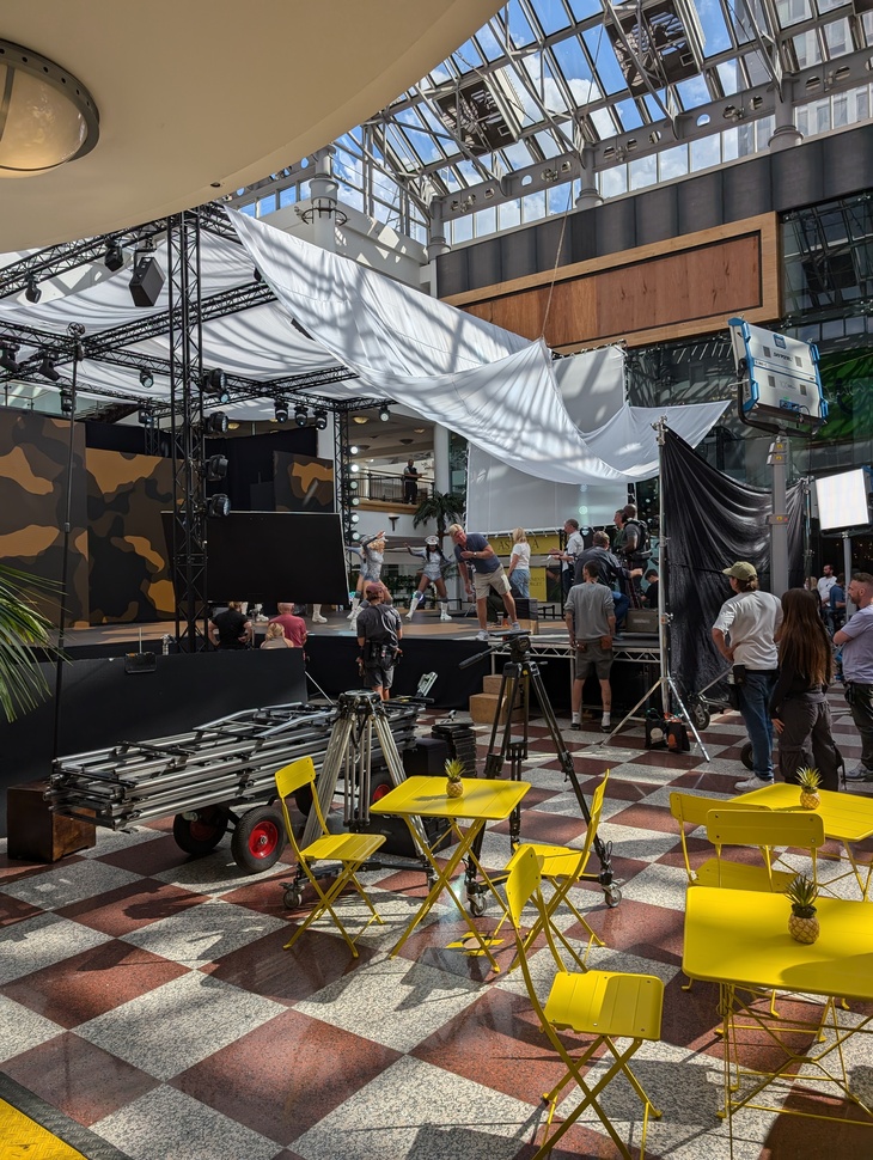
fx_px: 805
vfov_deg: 71.5
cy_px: 580
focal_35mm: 24
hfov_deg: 56.9
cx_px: 436
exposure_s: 1/1323
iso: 19
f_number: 1.68
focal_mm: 6.9
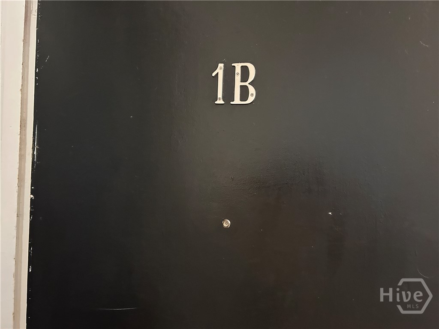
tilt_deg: +1.6
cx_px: 220
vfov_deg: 53.1
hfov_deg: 67.3
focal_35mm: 26
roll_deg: -0.9
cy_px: 164
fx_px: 330
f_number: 1.5
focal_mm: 5.7
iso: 800
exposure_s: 1/30
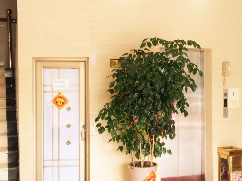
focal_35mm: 46
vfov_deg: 31.5
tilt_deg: -1.7
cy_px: 91
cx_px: 129
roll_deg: -0.9
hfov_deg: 41.2
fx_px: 322
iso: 32
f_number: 2.2
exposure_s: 1/33
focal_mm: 4.15
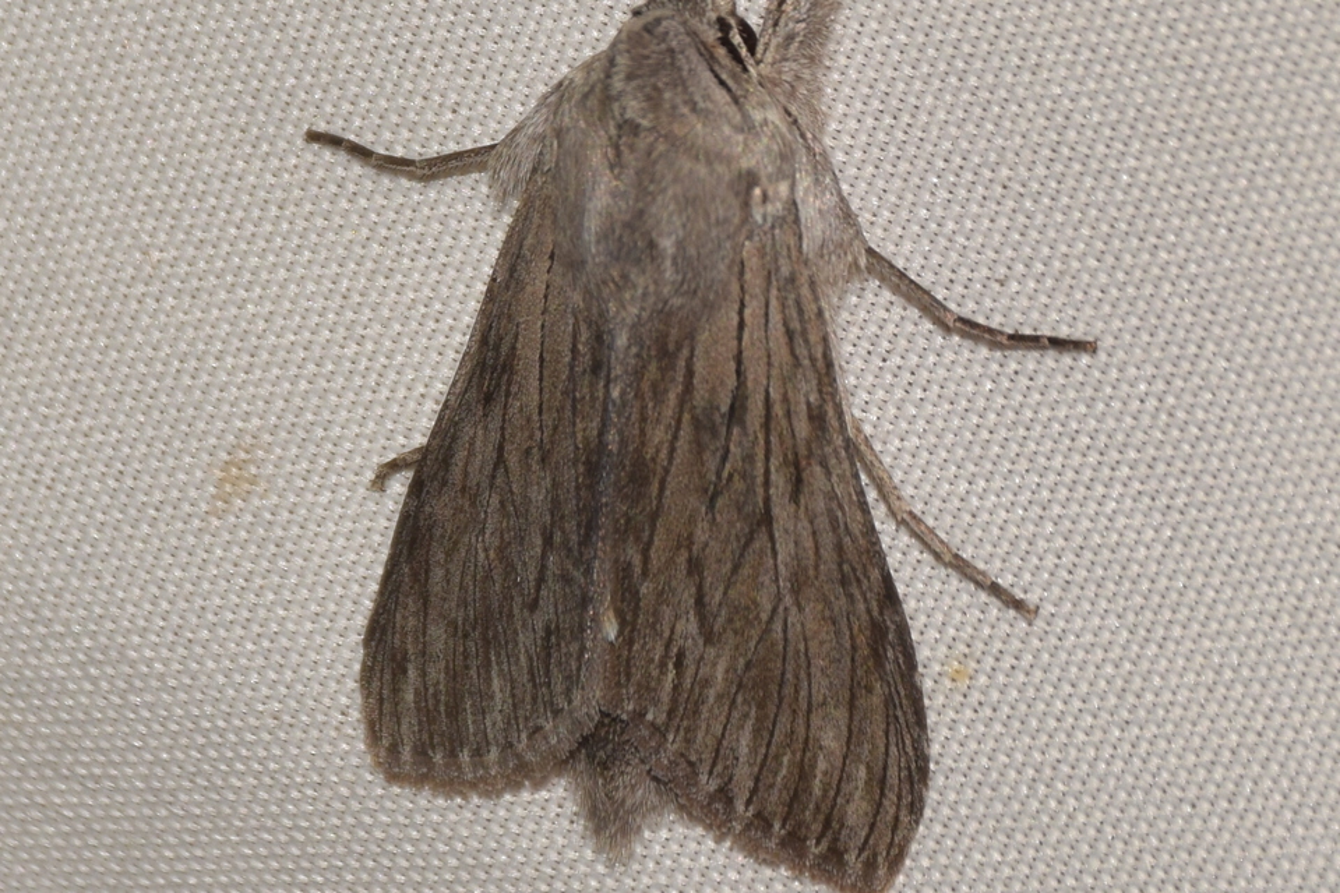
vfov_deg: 6.5
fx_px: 7816
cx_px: 670
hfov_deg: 9.8
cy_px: 446
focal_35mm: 210
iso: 125
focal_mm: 140
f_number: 10
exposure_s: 1/160
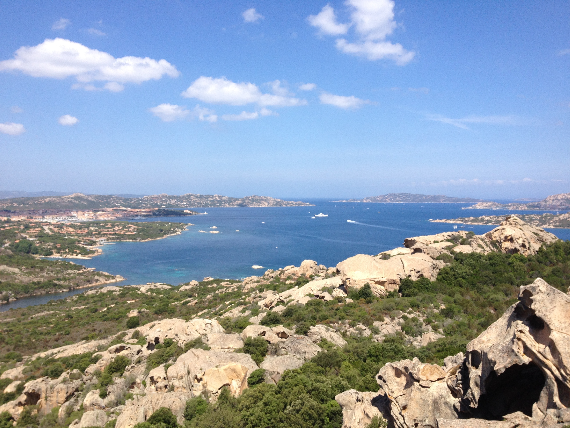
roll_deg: +0.2
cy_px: 214
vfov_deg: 40.7
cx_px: 285
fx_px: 576
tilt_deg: -4.7
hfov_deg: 52.6
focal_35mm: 35
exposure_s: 1/1623
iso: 50
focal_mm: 4.28
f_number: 2.4
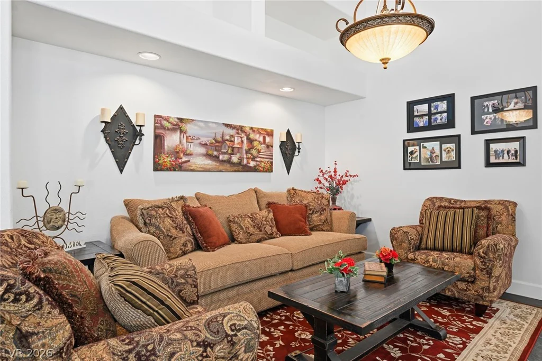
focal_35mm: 21
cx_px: 271
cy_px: 180
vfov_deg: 59.5
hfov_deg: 81.2
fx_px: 316
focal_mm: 21
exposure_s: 1/50
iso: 500
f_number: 10
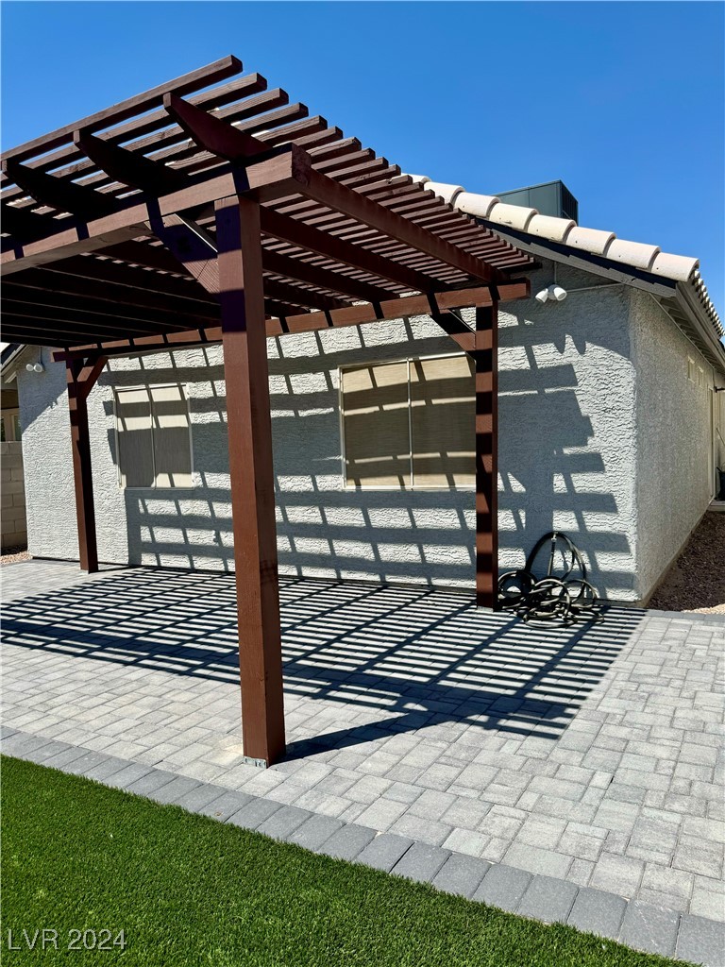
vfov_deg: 71.6
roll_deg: +3.1
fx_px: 670
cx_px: 362
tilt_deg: -4.1
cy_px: 484
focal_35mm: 24
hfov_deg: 56.8
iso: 80
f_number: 1.78
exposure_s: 1/4950
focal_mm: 6.76
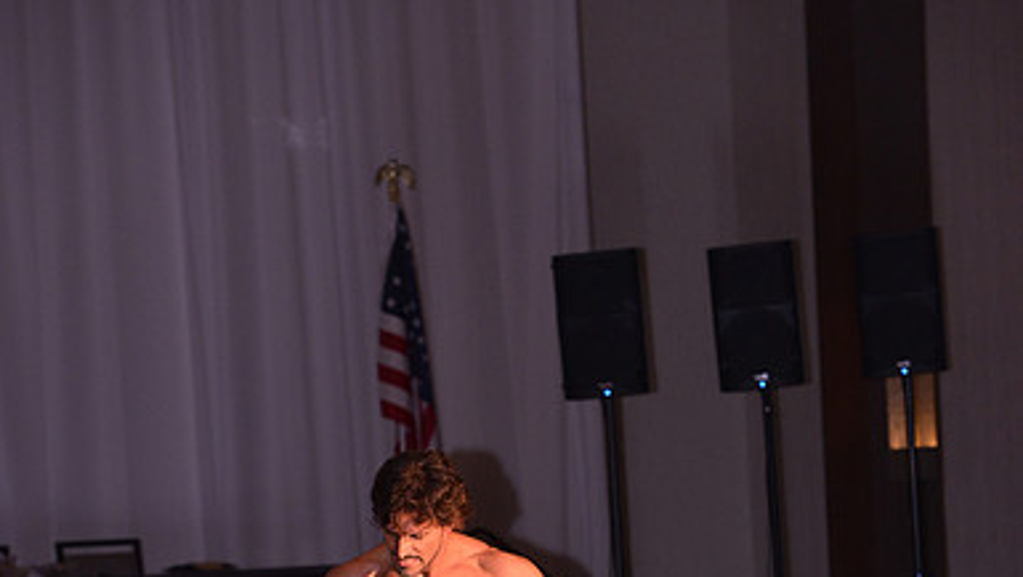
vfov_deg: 5.5
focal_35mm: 221
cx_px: 512
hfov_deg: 9.7
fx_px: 5998
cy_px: 745
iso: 1600
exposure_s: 1/250
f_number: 5.6
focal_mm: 140
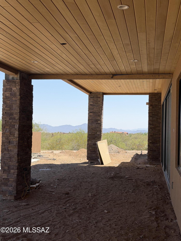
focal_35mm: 48
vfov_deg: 39.7
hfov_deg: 30.3
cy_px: 120
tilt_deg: +1.9
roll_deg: -1.5
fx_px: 335
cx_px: 90
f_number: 1.78
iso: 64
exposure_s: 1/3534
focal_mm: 6.76
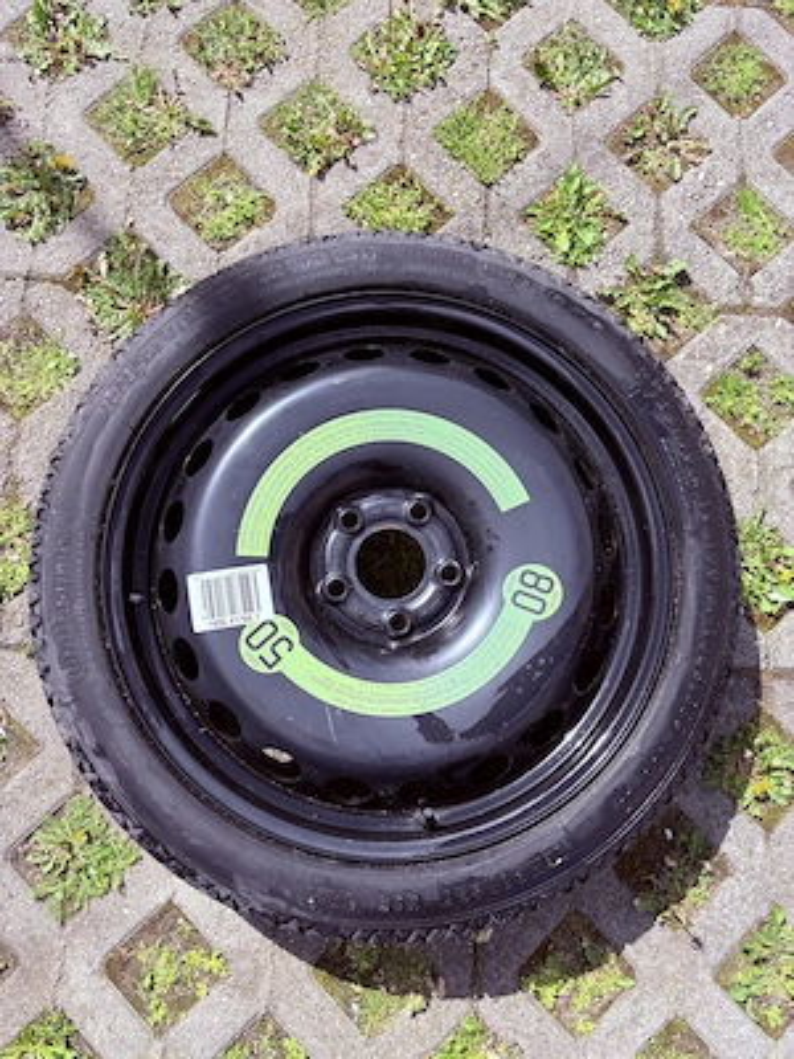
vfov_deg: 67.3
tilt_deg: -79.8
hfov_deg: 53.1
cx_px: 397
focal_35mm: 26
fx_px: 795
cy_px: 530
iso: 50
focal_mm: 5.96
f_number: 1.6
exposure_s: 1/1517
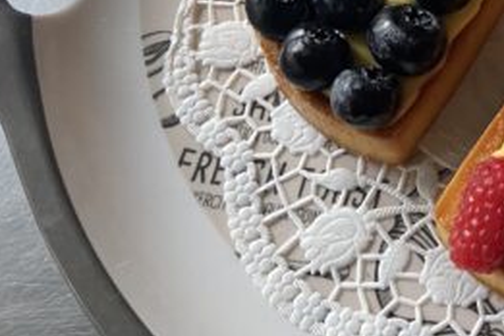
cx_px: 565
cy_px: -60
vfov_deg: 18.7
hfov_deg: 26.7
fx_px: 966
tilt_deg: -61.9
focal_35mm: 69
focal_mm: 4.25
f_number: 1.8
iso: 125
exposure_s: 1/72
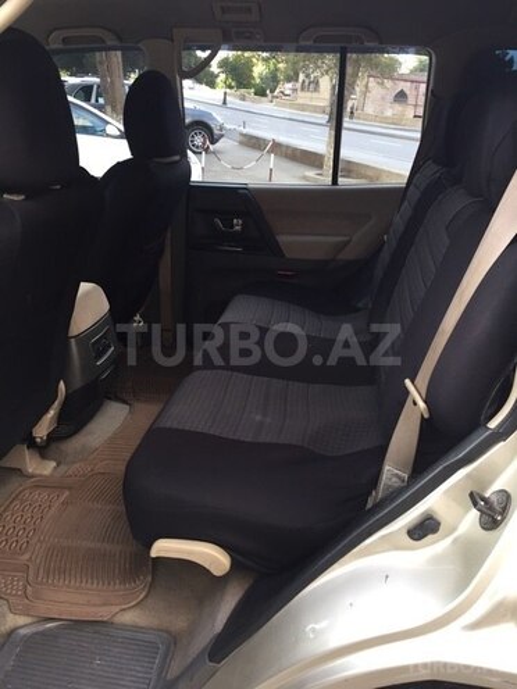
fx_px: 577
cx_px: 258
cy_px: 344
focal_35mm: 29
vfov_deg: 61.7
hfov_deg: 48.2
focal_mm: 4.15
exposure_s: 1/100
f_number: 2.2
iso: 50
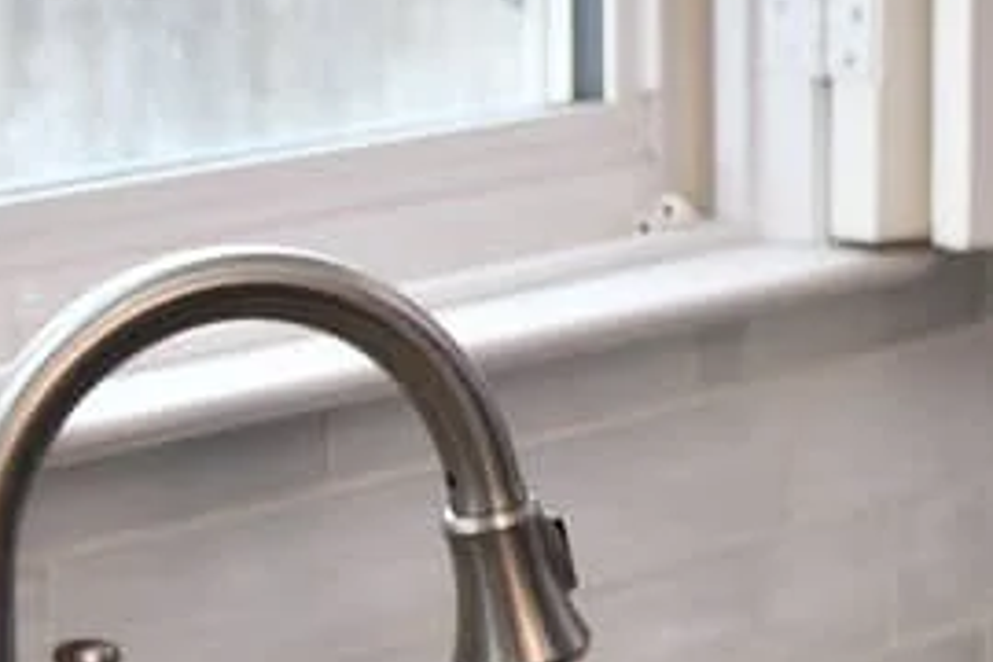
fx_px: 6978
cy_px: 294
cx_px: 1986
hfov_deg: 7.8
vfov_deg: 5.4
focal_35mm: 253
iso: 250
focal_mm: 38
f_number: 2.8
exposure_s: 1/200
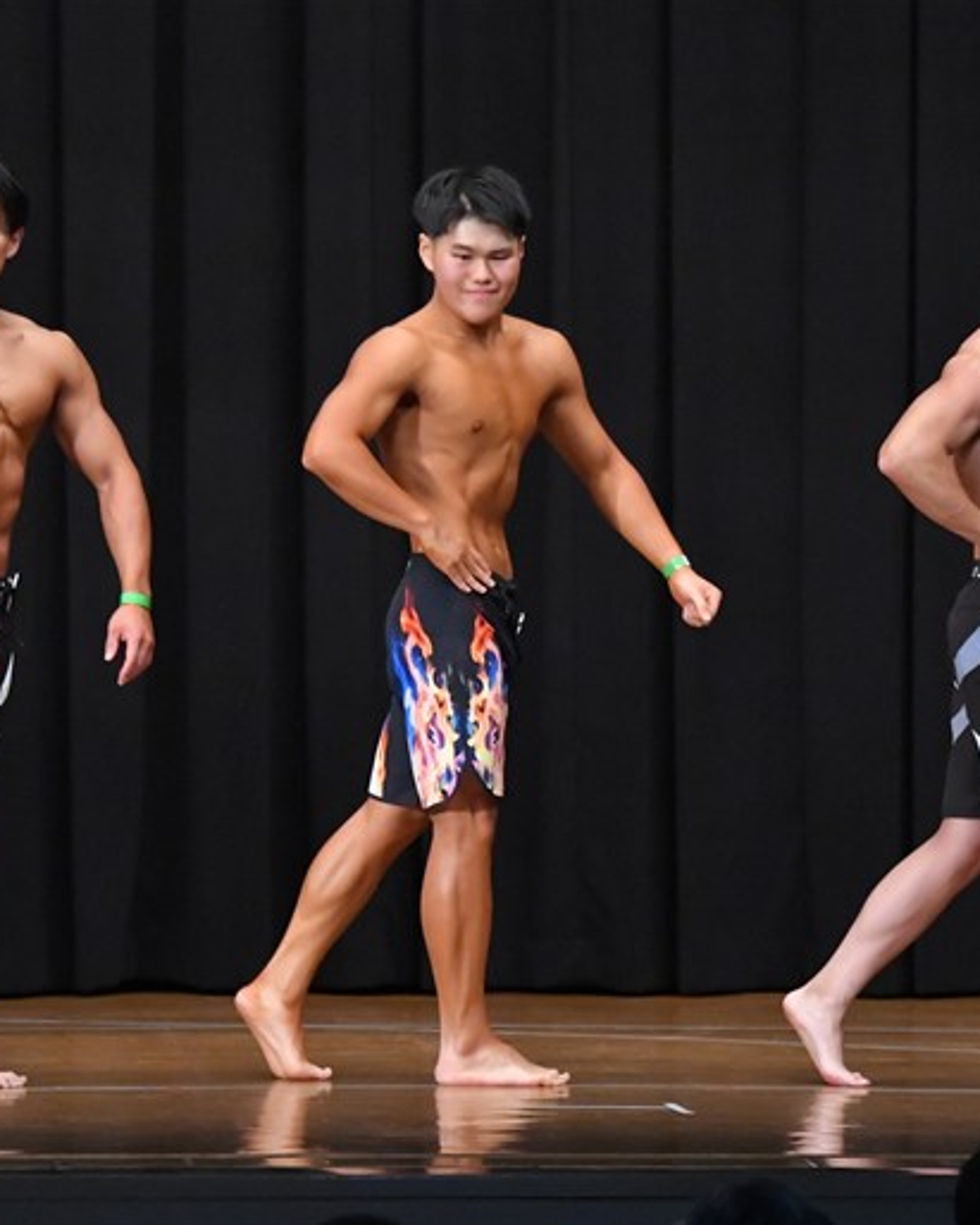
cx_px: 509
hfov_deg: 5.4
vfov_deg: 6.8
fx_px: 10372
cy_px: 612
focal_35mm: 286
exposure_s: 1/400
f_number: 5.6
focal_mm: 135
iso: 8000
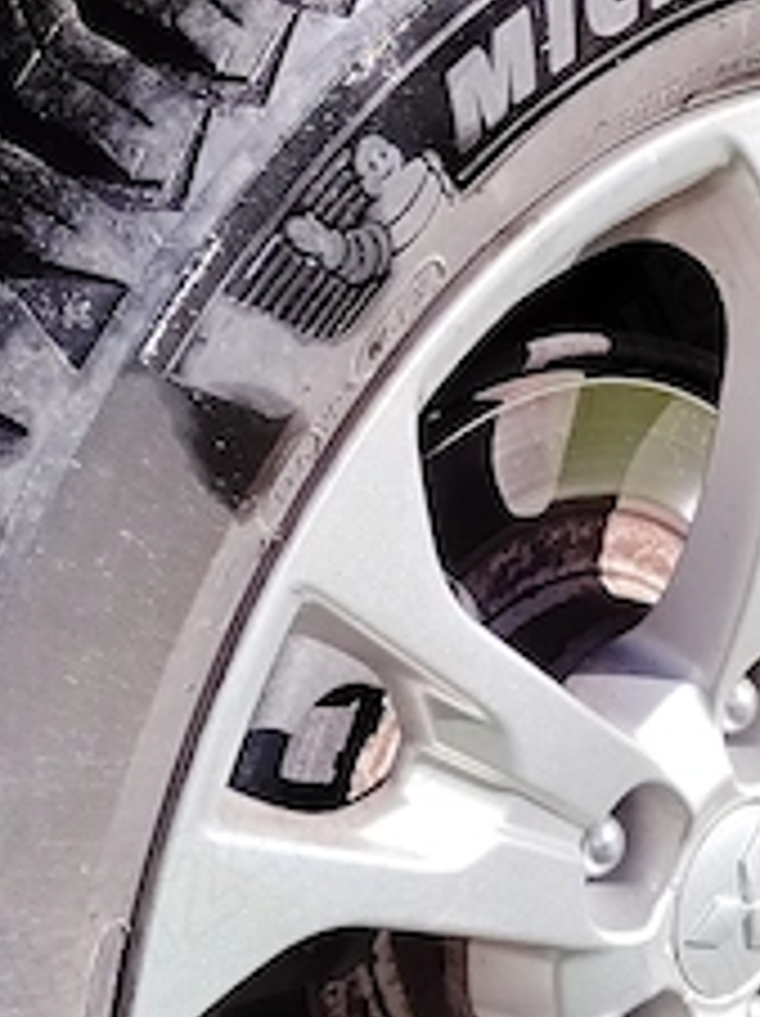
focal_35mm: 85
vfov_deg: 23.0
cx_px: 477
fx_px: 2493
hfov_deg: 17.3
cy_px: 374
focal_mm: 5.25
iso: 100
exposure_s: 1/649
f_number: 1.75
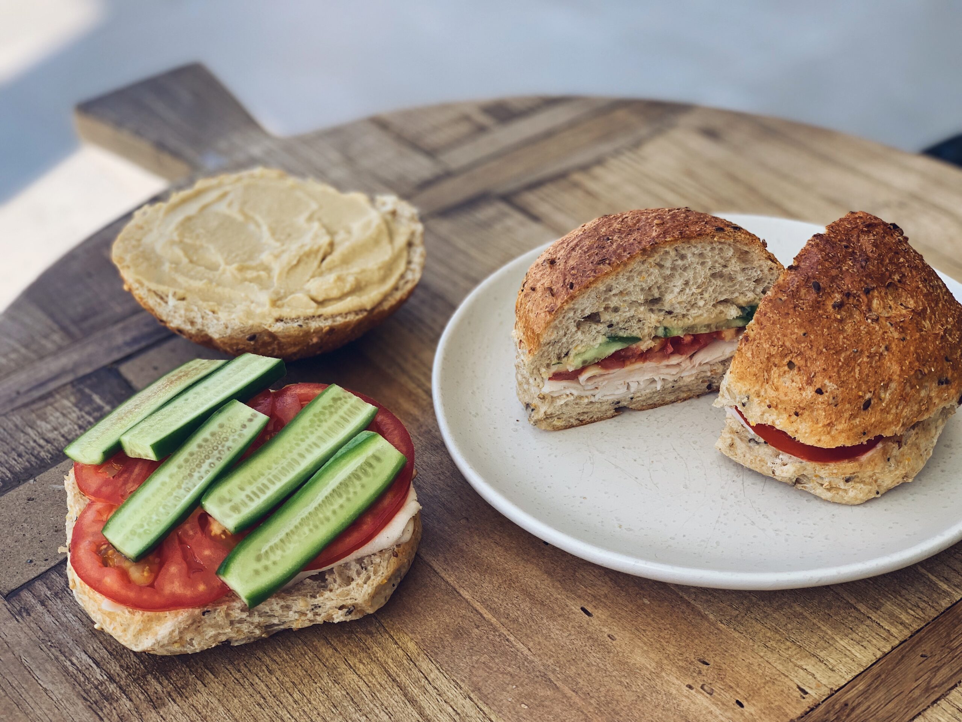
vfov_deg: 28.0
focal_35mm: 52
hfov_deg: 36.8
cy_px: 361
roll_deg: +1.4
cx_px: 481
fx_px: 1445
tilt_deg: -37.1
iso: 16
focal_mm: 6
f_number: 2.4
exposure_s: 1/122
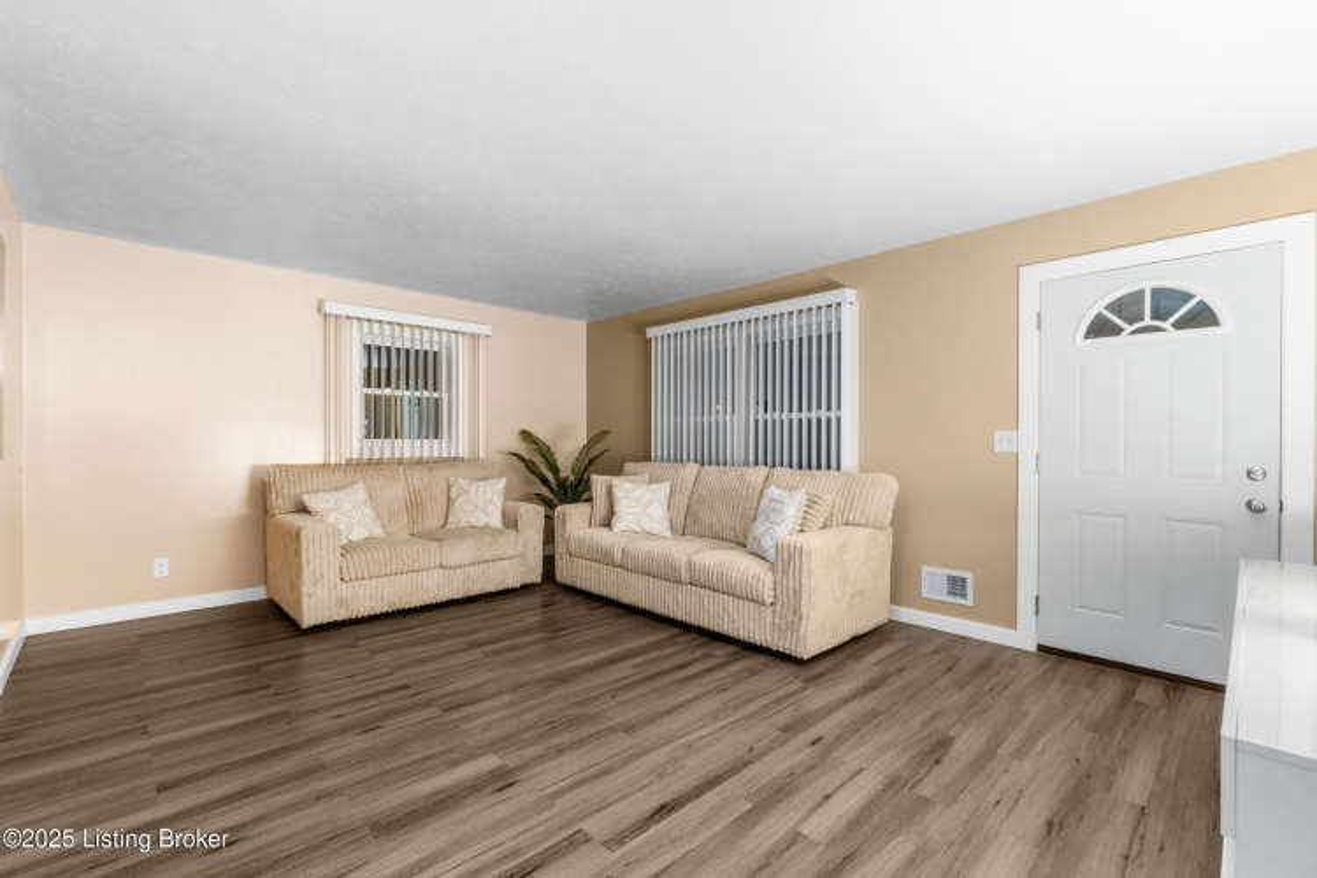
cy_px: 439
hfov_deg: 100.4
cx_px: 658
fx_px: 549
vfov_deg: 77.3
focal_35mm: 15
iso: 400
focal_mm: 10
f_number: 7.1
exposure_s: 1/1.25
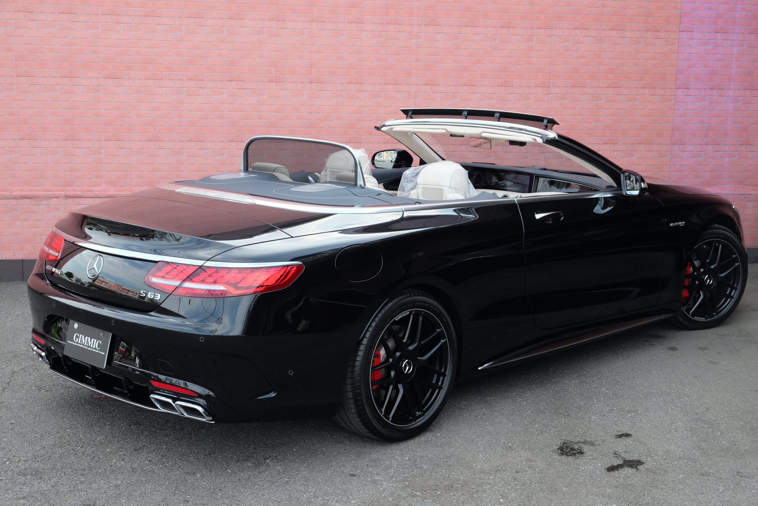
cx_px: 379
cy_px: 253
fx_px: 1032
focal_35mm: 49
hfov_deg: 40.3
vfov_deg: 27.5
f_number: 5.6
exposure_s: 1/210
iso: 400
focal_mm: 32.9
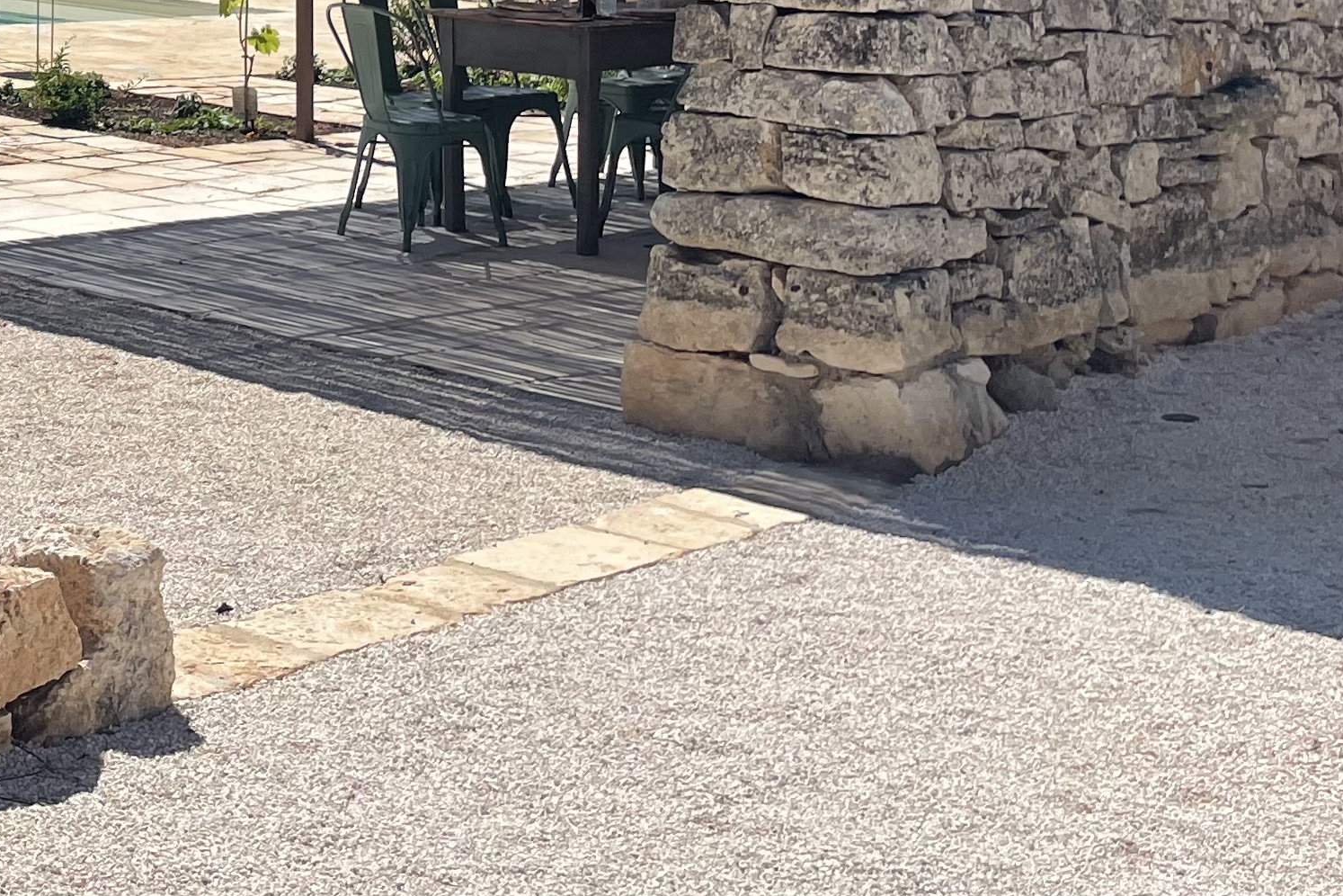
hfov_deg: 25.1
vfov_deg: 17.1
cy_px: -397
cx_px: -251
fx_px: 2723
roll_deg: -1.4
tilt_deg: +4.5
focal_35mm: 73
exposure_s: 1/4831
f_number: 1.6
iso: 32
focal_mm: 4.2
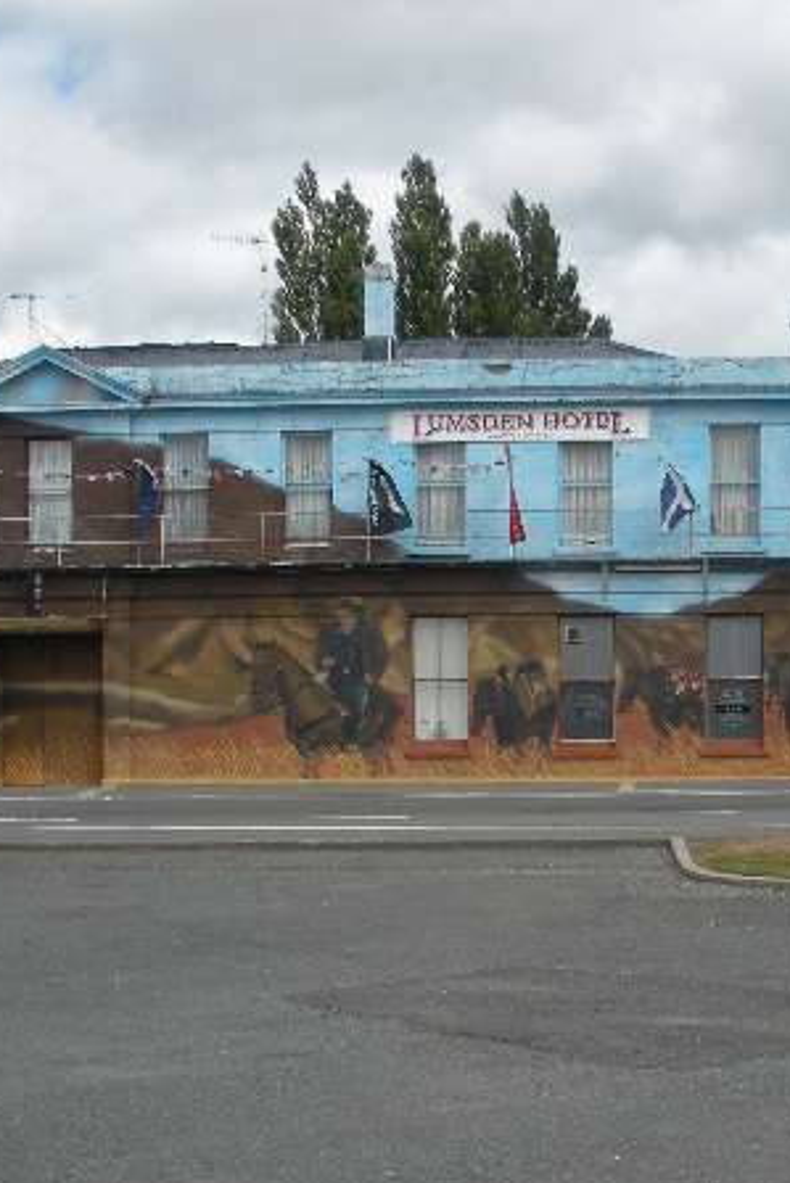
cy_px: 663
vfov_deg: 30.9
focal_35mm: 65
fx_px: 2138
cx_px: 594
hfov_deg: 20.8
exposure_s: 1/805
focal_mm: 6.3
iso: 64
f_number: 3.5
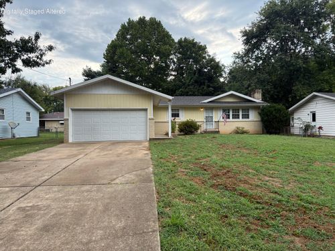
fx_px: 232
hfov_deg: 71.6
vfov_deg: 56.8
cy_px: 126
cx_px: 168
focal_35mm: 24
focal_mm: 6.76
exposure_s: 1/1493
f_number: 1.78
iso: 100
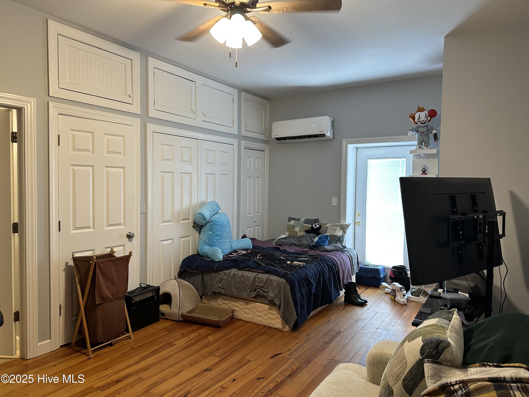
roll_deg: -1.6
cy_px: 198
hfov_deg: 71.6
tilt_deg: -2.3
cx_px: 264
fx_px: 367
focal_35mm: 24
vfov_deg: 56.8
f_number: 1.78
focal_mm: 6.86
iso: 160
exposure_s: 1/60
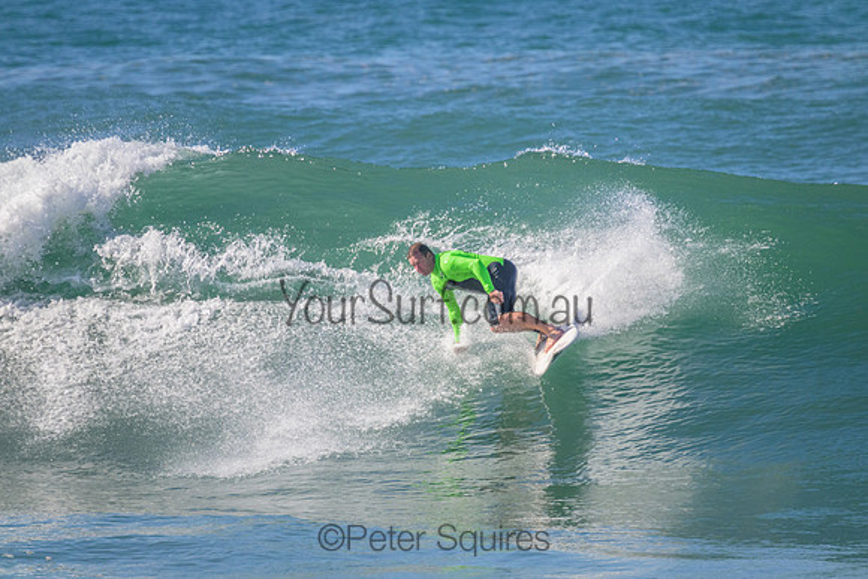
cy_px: 290
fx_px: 19292
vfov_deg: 1.7
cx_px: 434
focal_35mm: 800
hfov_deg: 2.6
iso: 1600
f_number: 11
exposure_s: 1/2000
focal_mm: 800
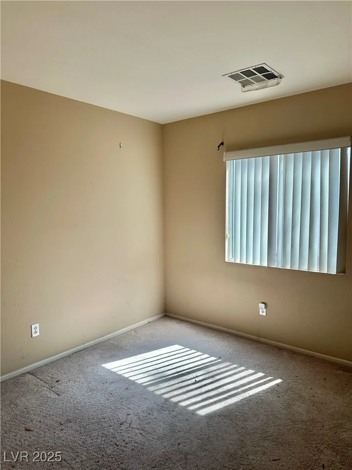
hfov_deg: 56.8
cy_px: 235
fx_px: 325
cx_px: 176
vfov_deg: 71.6
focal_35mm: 24
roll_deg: +1.1
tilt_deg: -5.2
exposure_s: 1/333
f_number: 1.78
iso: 80
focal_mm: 6.86
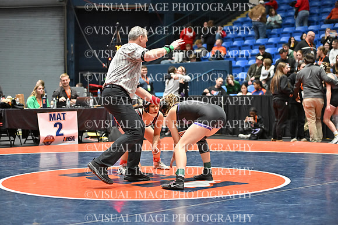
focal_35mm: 70
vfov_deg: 19.5
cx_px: 169
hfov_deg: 28.8
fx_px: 657
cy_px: 112
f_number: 2.8
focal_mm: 70
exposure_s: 1/1000
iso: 6400
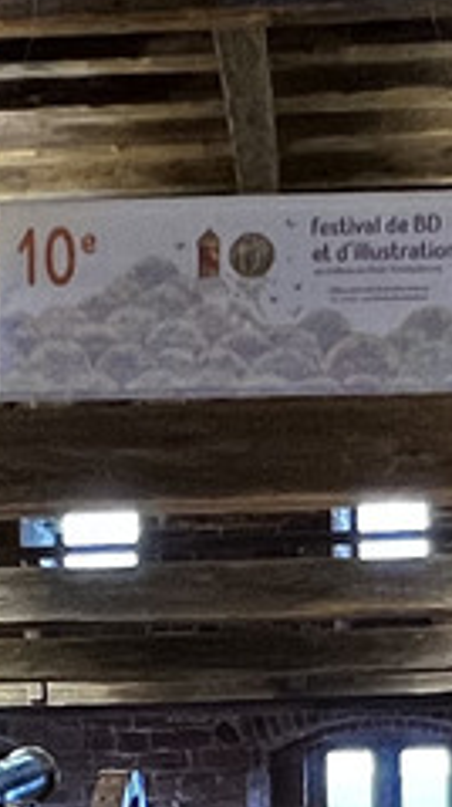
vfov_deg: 21.5
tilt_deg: -0.8
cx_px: 246
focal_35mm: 95
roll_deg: +1.8
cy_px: 837
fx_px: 2029
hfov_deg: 12.7
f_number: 1.8
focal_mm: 1.57
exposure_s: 1/60
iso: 250
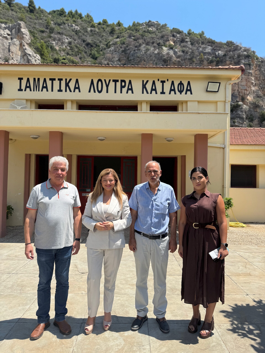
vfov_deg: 71.6
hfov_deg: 56.8
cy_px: 176
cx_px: 132
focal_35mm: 24
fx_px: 245
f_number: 1.78
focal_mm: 6.76
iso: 80
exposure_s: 1/4049
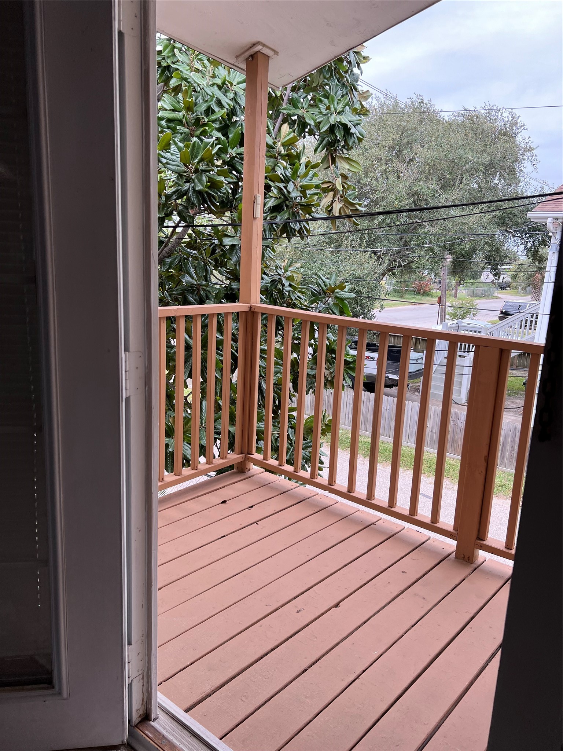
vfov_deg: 67.3
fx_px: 564
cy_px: 376
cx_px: 282
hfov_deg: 53.1
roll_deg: -2.0
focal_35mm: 26
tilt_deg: -13.7
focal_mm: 5.7
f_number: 1.5
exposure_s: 1/666
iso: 50
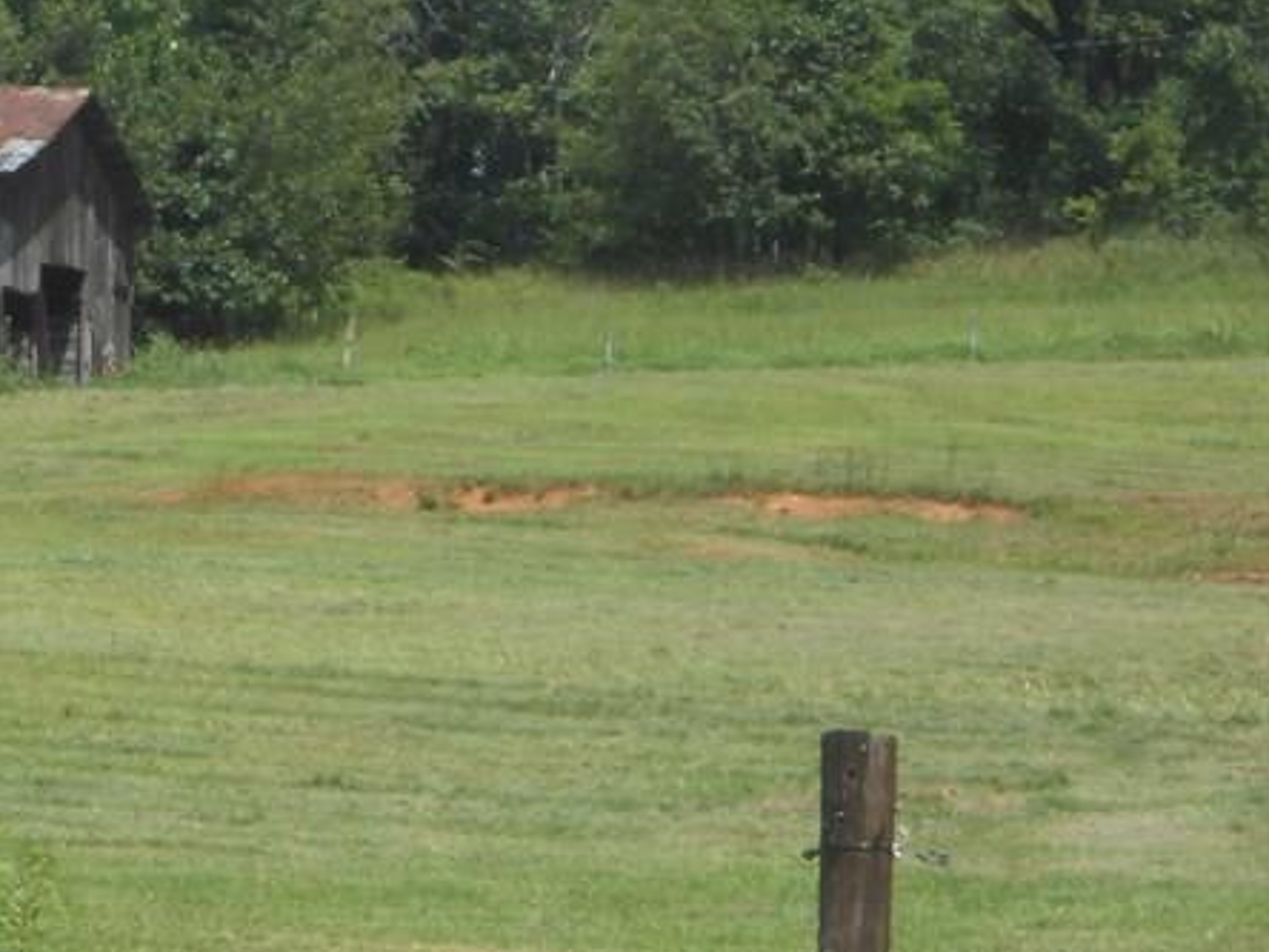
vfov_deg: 6.1
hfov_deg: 8.1
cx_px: -186
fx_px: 8872
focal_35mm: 242
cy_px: 583
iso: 80
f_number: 5
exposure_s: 1/400
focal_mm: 18.7
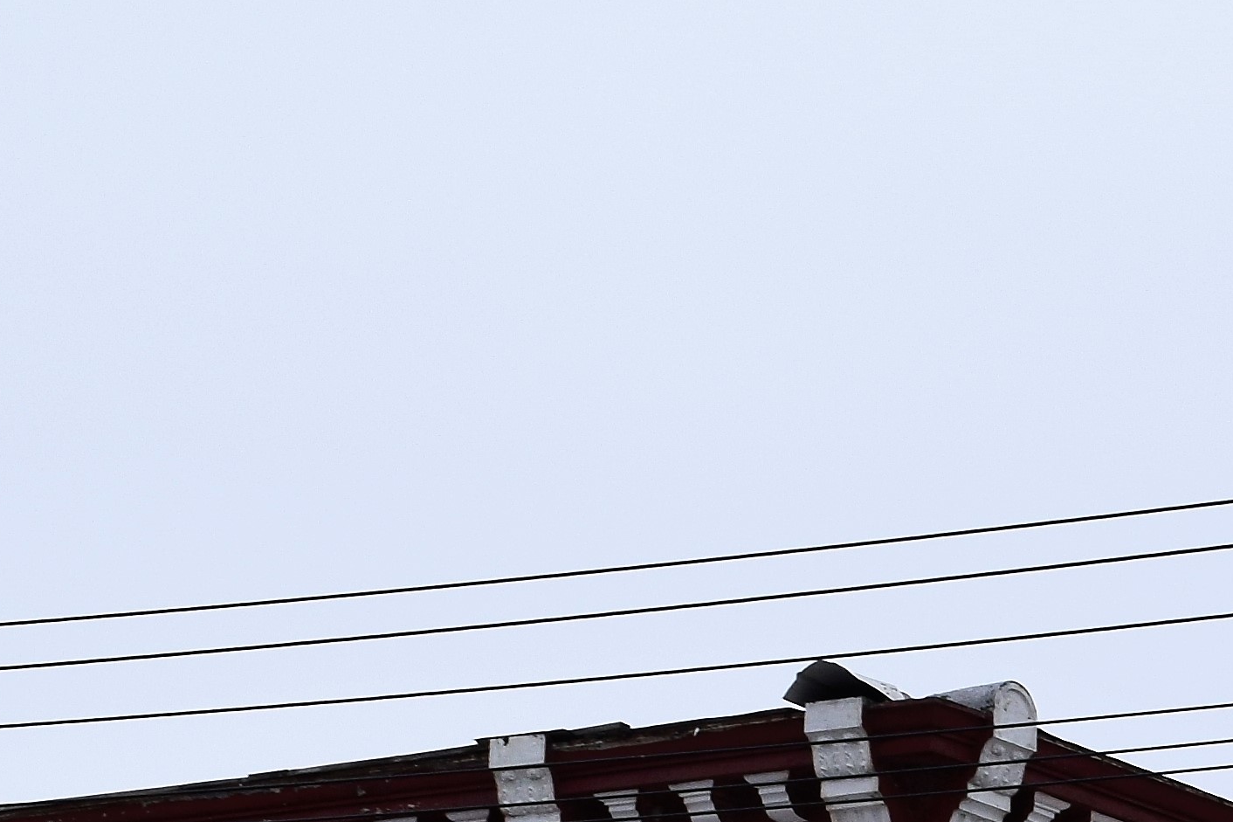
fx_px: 5239
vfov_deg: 8.5
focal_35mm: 153
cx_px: 2076
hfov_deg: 12.5
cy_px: 1604
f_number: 11
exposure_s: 1/400
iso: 400
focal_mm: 24
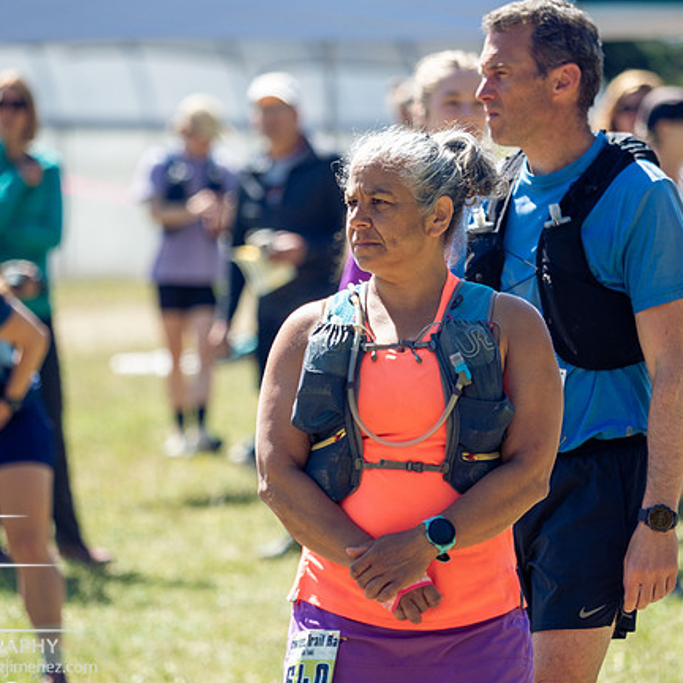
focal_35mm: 356
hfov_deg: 4.9
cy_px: 342
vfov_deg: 4.9
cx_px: 342
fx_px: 7947
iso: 400
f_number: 2.8
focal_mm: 150
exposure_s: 1/1600
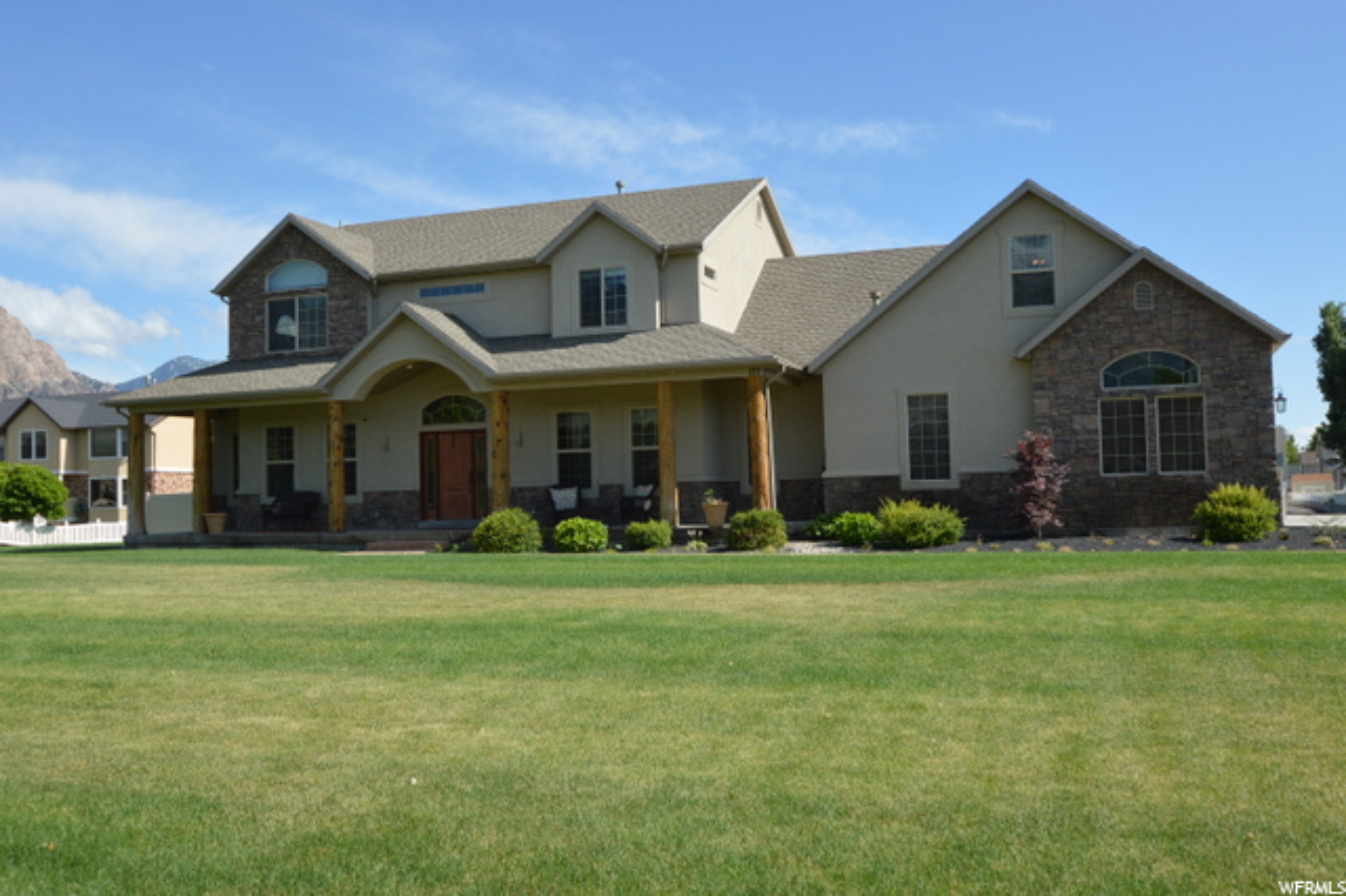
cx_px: 673
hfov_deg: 57.2
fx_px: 1233
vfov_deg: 39.9
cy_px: 448
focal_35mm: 33
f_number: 7.1
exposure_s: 1/200
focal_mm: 22
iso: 100
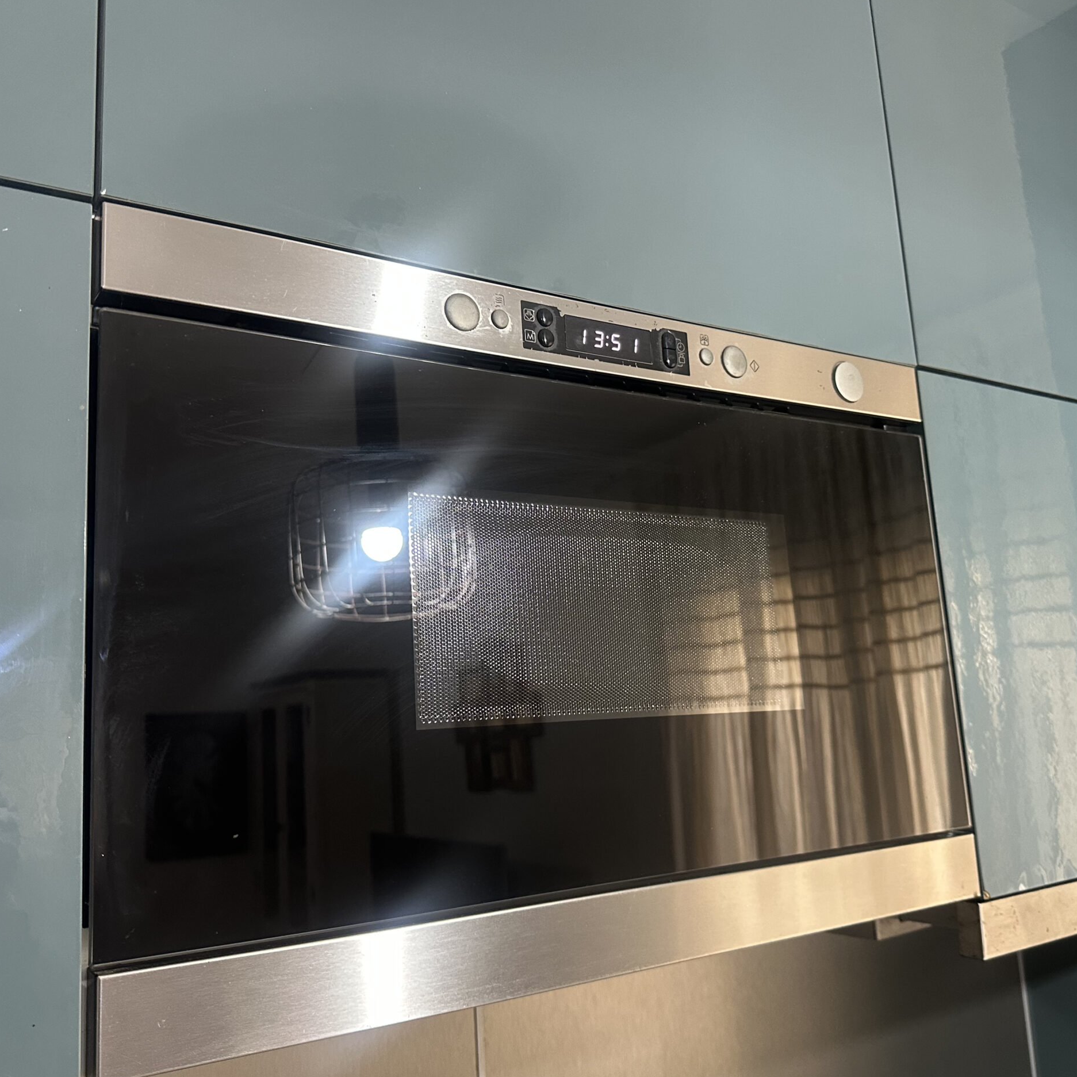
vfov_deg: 55.6
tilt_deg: +9.8
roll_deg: +2.7
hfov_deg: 55.6
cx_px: 549
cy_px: 545
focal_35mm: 29
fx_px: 1021
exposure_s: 1/50
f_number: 1.78
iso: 400
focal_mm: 6.86
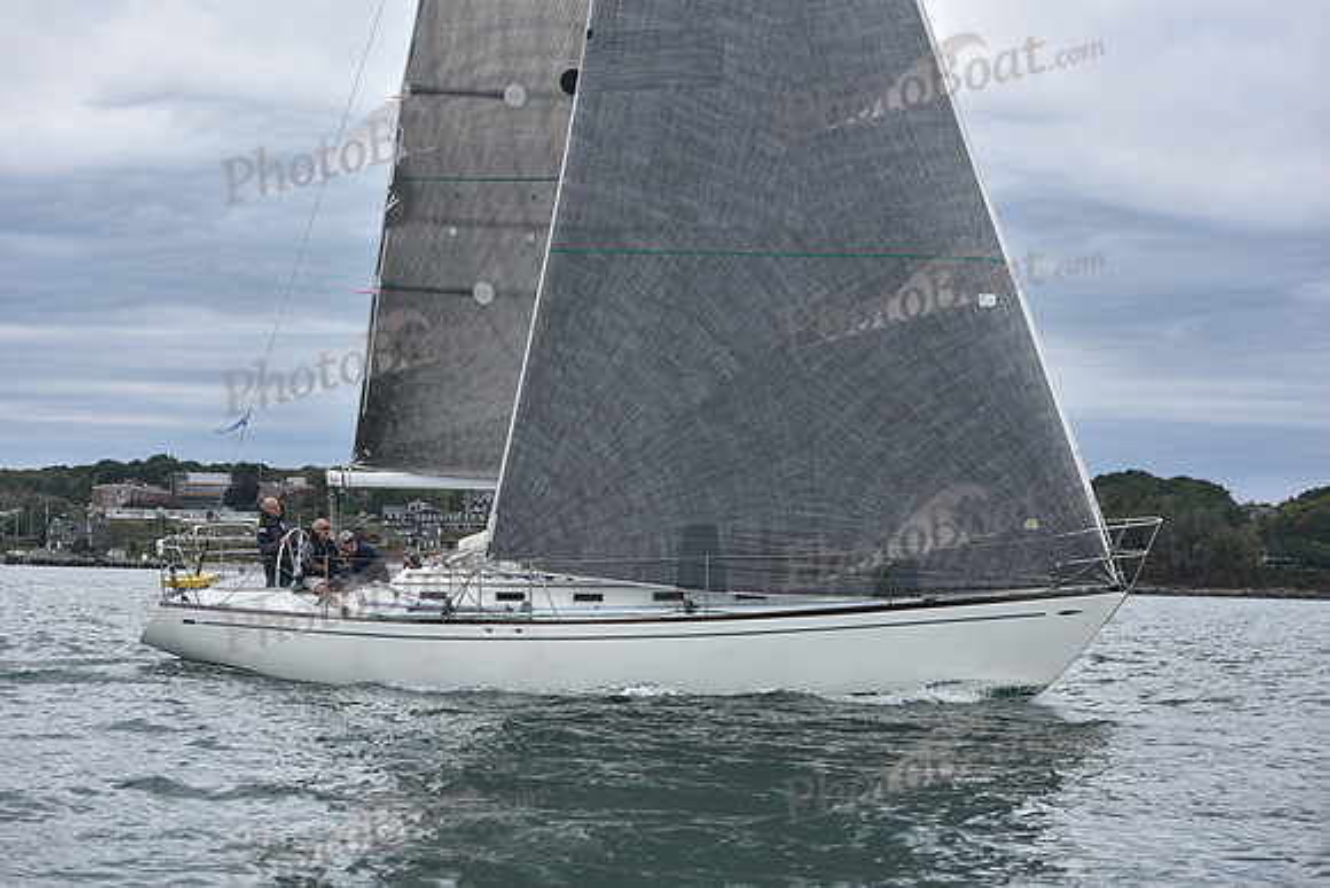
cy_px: 444
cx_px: 665
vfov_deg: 19.5
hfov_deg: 28.8
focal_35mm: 70
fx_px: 2587
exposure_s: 1/1000
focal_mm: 70
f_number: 6.3
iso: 400
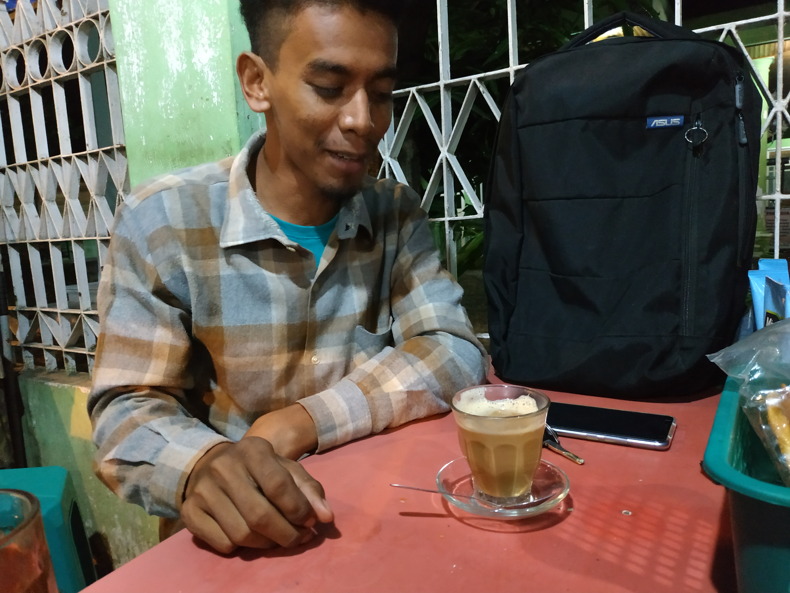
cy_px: 296
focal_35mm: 24
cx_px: 395
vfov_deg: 56.8
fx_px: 548
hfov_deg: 71.6
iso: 2000
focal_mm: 3.94
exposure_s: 1/17
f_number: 1.9
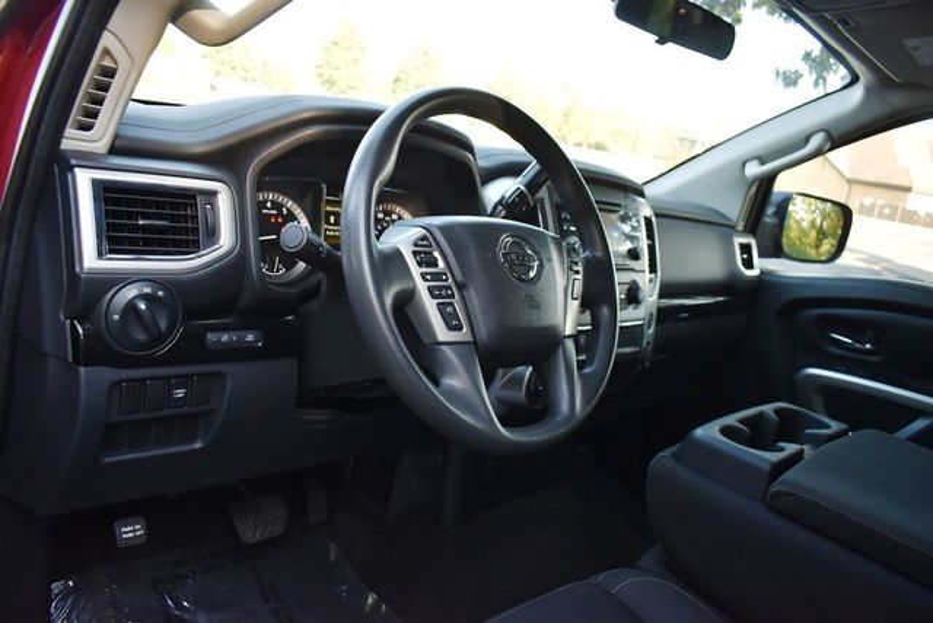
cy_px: 312
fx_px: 700
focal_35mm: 27
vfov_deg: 48.0
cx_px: 466
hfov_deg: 67.4
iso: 720
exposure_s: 1/250
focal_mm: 18
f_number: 3.5
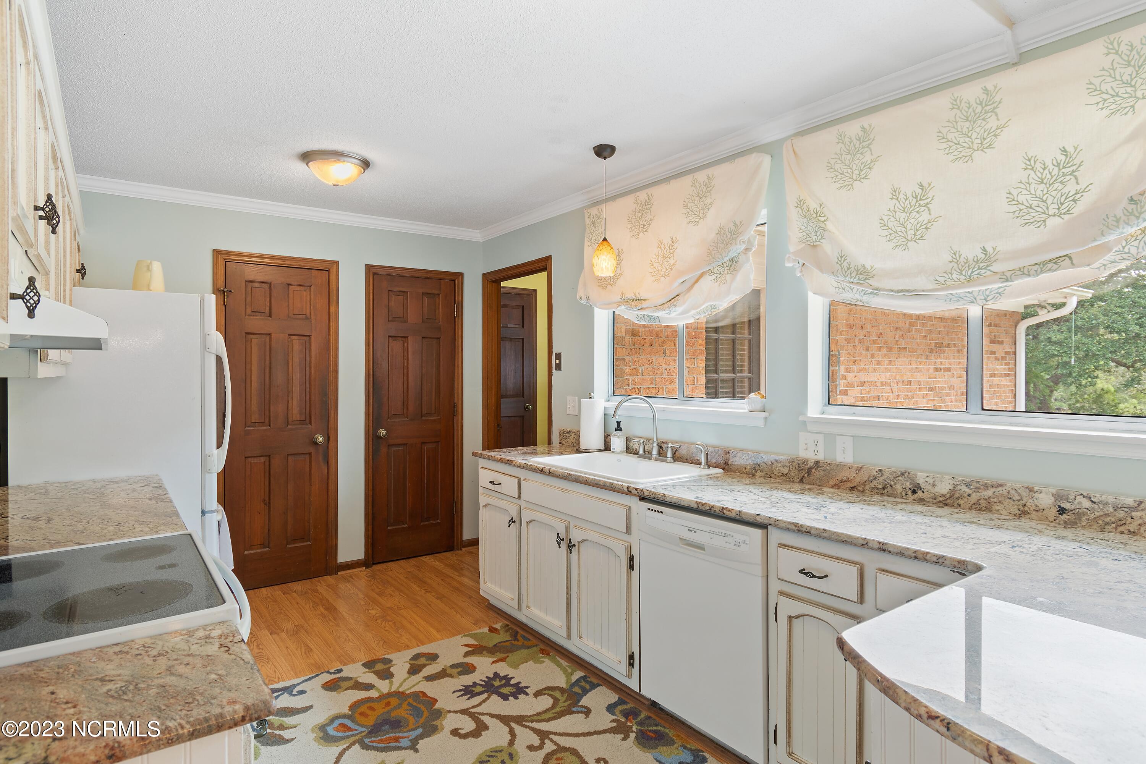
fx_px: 605
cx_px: 573
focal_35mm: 19
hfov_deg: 86.9
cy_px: 382
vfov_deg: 64.6
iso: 100
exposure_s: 1/3
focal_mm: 13
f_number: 5
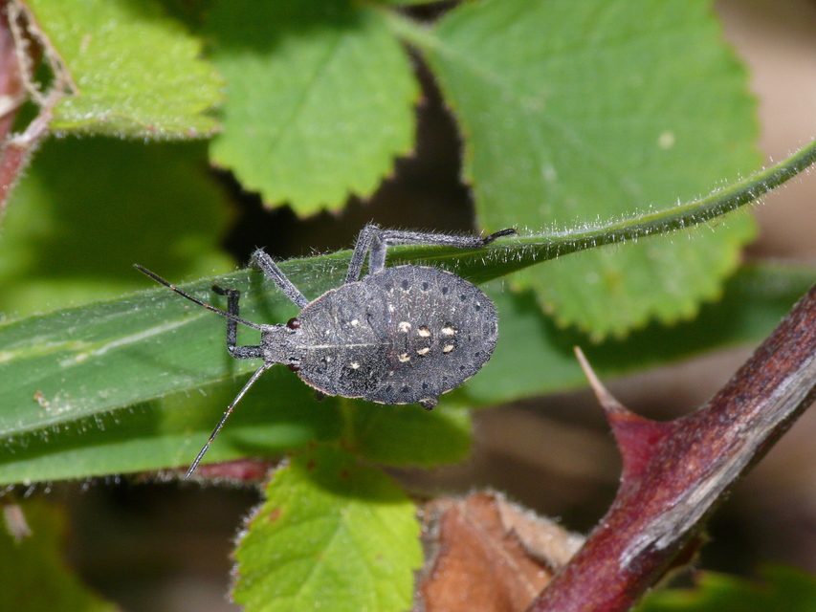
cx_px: 408
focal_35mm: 207
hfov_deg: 9.6
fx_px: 4880
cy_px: 306
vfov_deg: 7.2
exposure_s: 1/125
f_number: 11
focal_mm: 43.7
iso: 200
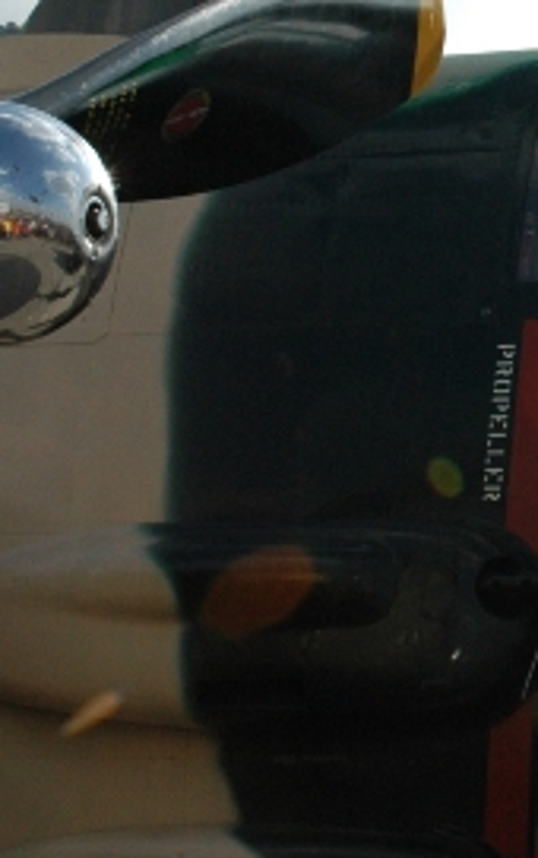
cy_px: 298
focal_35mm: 122
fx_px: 2843
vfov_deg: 17.1
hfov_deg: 10.5
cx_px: 720
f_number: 11
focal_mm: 27
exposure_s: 1/500
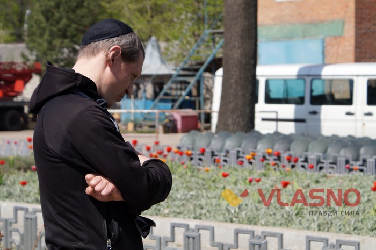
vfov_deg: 15.2
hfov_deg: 22.6
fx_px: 939
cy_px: 125
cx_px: 188
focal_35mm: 90
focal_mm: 60
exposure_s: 1/250
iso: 100
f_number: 8
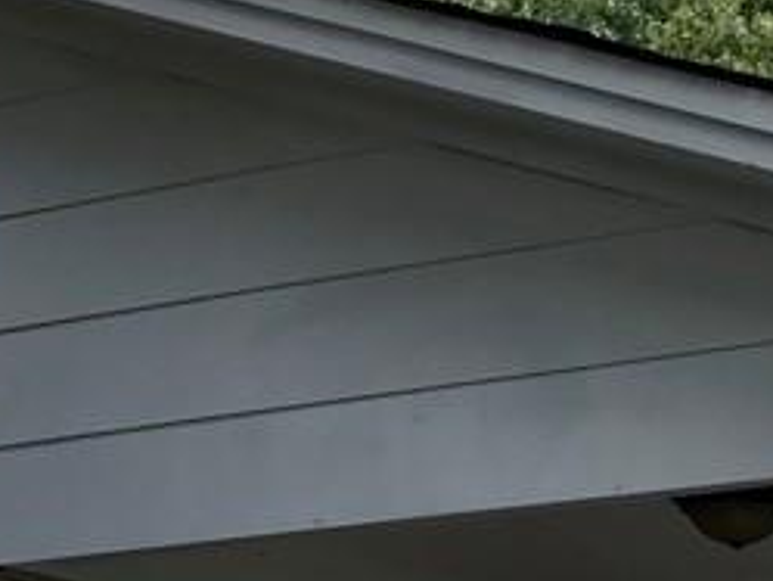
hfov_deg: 16.0
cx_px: 1059
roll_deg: +1.9
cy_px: 882
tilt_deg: +4.6
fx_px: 2569
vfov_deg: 12.3
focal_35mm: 115
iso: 20
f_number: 1.8
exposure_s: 1/488
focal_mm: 3.99
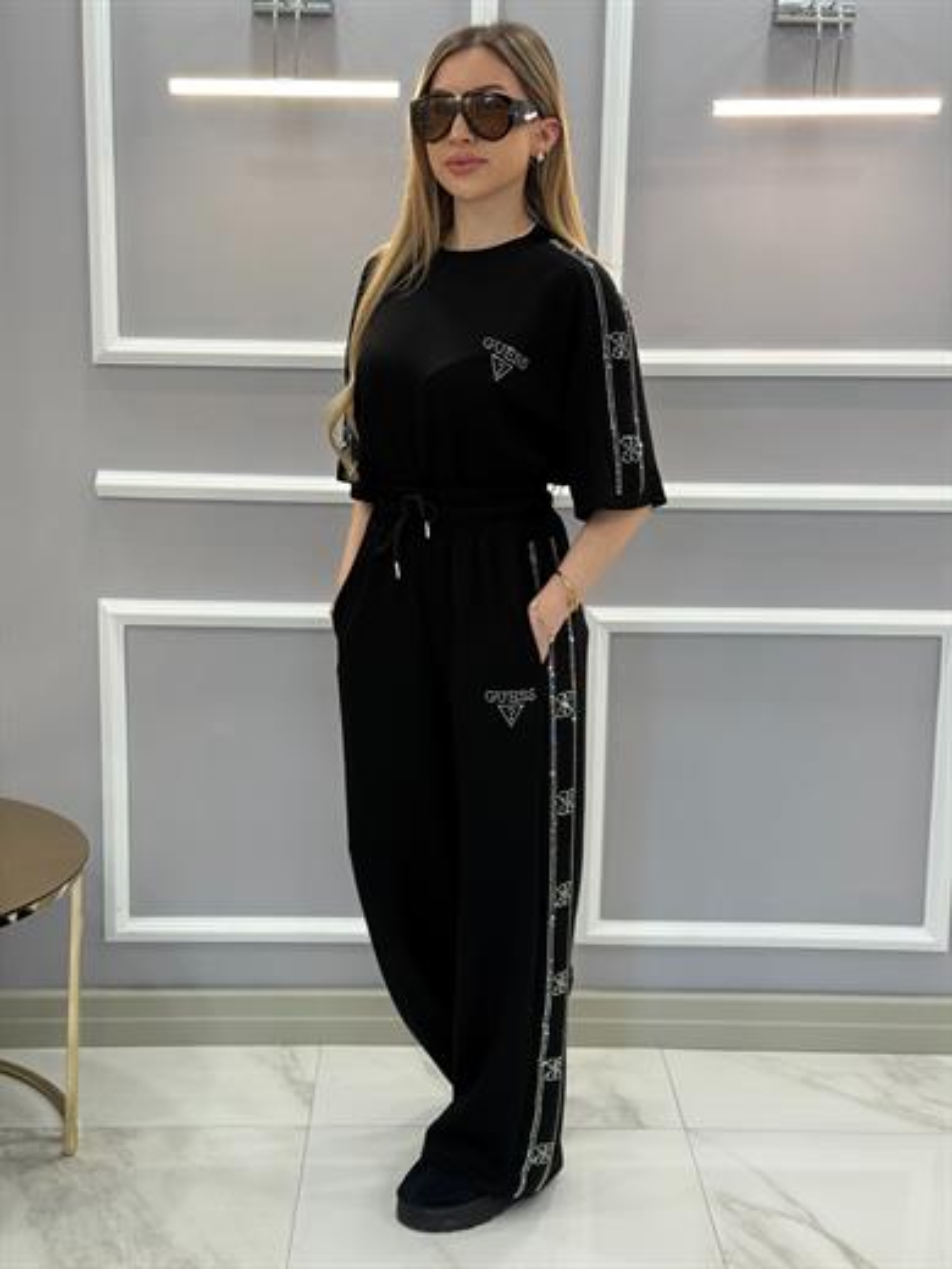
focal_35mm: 48
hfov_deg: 30.3
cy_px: 634
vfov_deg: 39.7
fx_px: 1760
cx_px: 476
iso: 100
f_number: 1.78
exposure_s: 1/85
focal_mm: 6.76
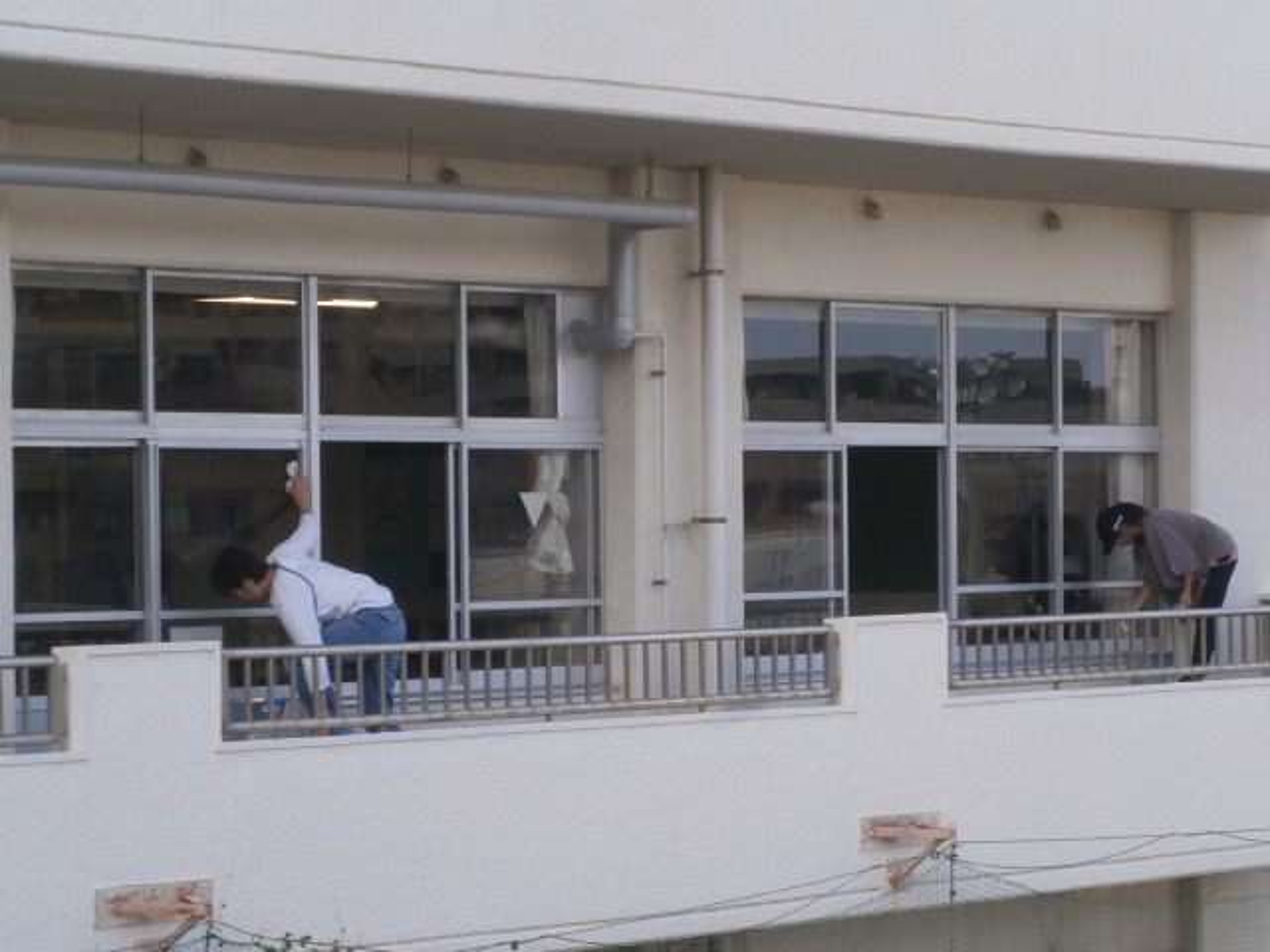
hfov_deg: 17.7
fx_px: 4072
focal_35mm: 111
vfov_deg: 13.3
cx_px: 635
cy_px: 476
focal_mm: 19.6
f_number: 5.8
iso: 80
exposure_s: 1/125
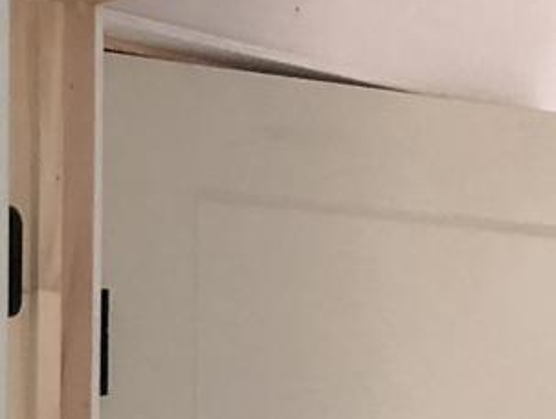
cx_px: -558
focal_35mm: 189
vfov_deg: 7.3
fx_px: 3039
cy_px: 1077
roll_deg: +0.6
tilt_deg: -4.9
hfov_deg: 9.7
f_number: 1.8
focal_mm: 3.99
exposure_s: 1/20
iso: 40
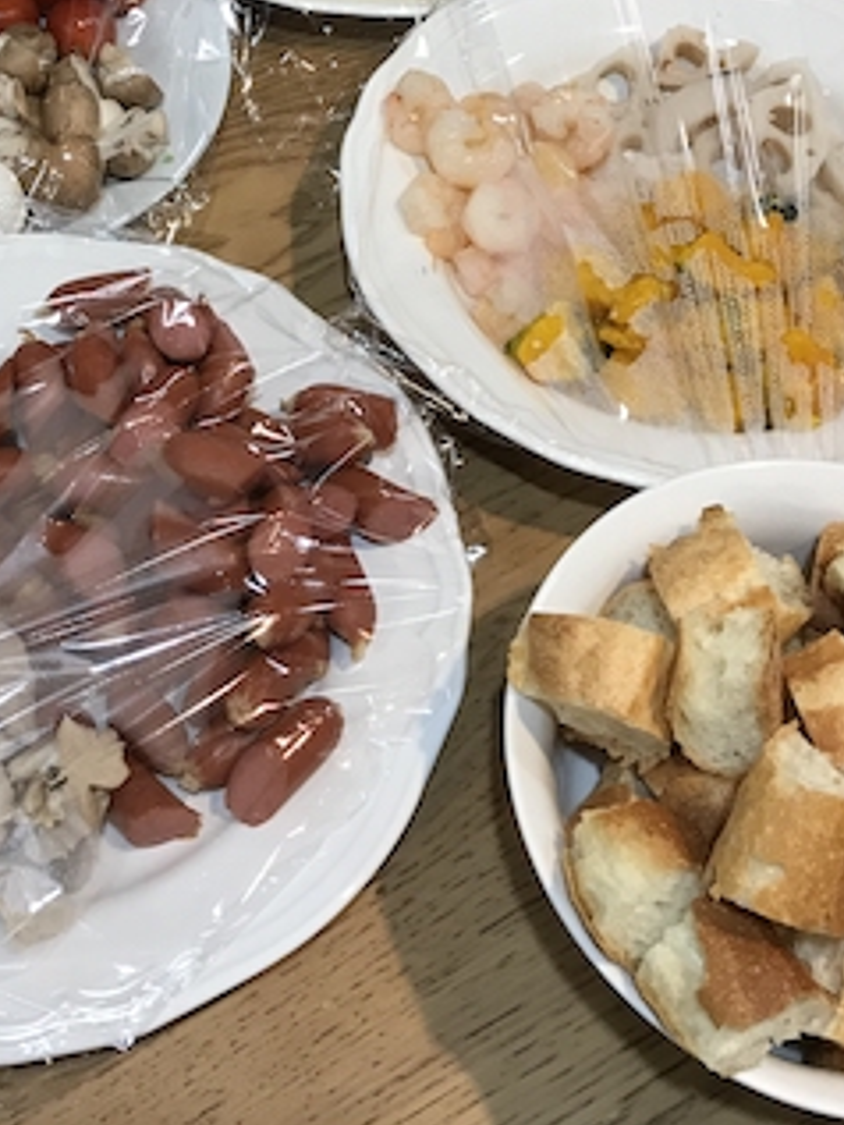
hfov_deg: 27.5
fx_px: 1722
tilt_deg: -50.8
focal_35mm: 53
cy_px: 238
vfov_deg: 35.1
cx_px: 326
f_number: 1.8
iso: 25
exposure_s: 1/25
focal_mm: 3.99
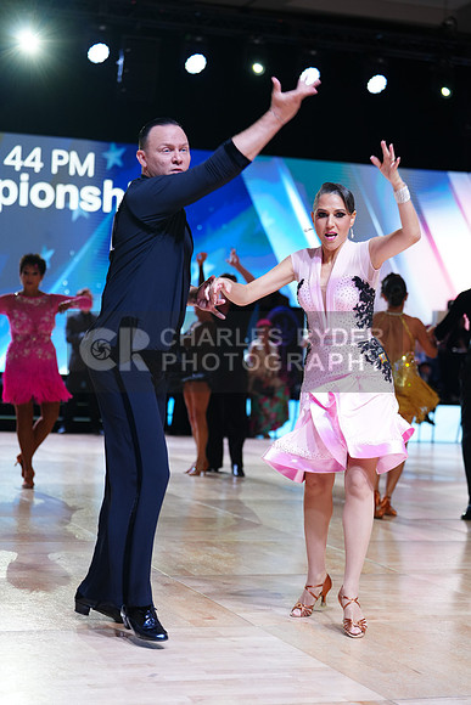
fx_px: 1373
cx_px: 236
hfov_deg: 19.5
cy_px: 352
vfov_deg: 28.8
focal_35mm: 70
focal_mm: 70
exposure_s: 1/400
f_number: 2.8
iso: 640
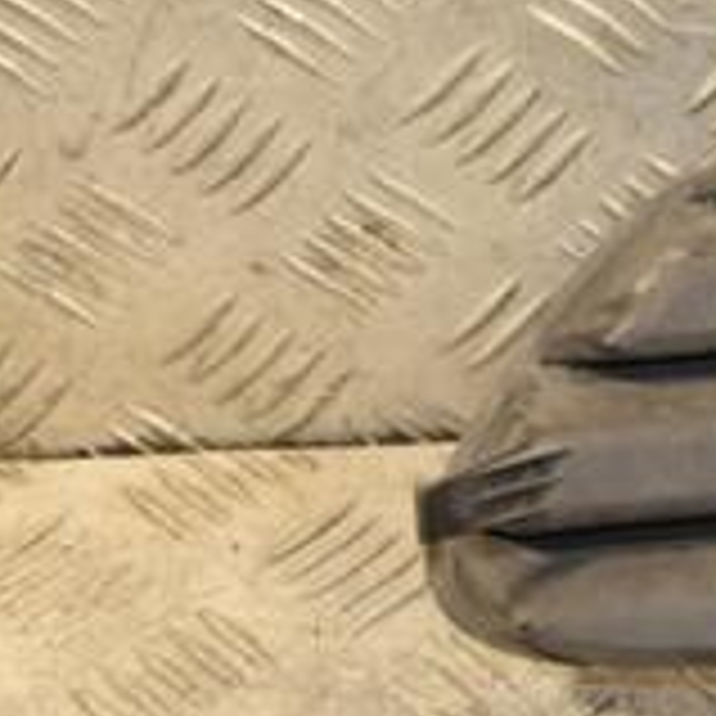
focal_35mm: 183
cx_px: 1265
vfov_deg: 9.5
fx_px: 4282
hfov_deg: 9.2
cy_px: 77
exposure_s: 1/125
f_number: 5
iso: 800
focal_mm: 38
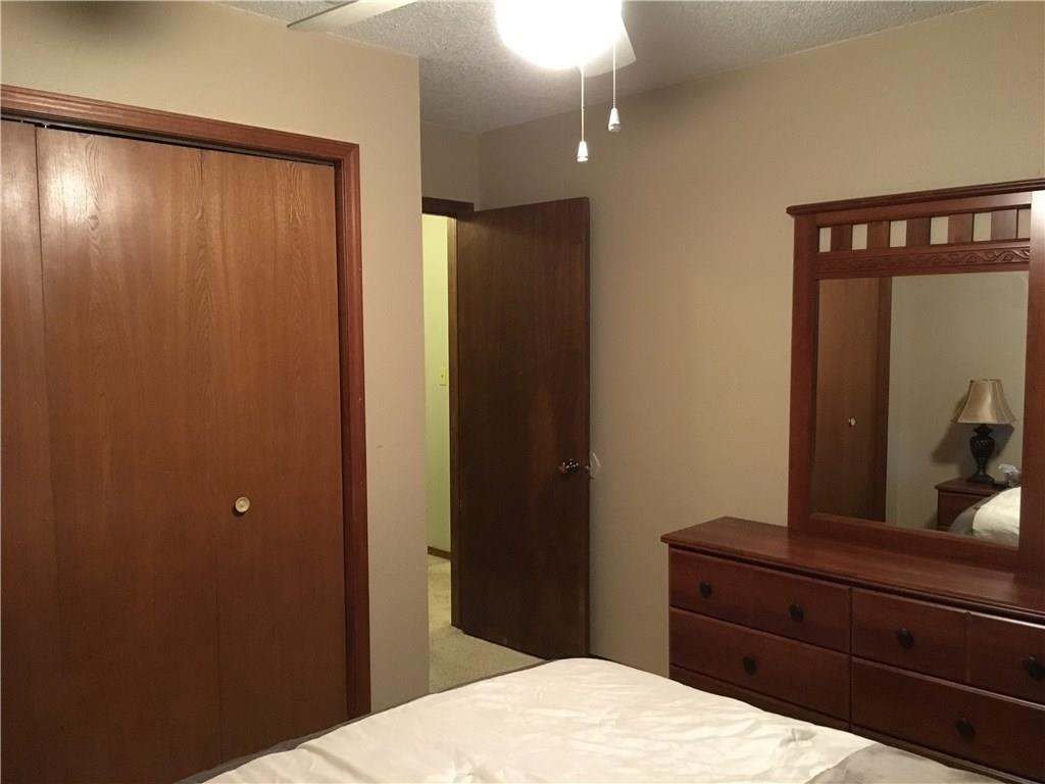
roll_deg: +0.2
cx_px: 522
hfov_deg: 61.7
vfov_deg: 48.2
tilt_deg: -3.8
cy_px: 392
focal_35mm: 29
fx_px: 875
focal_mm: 4.15
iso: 320
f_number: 2.2
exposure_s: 1/15
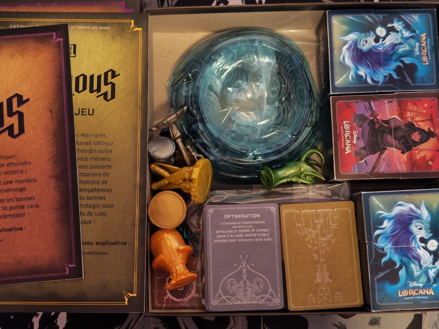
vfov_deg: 31.5
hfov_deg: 41.2
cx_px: 220
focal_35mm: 46
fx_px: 583
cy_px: 164
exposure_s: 1/12
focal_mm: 6.55
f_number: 1.6
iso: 2500
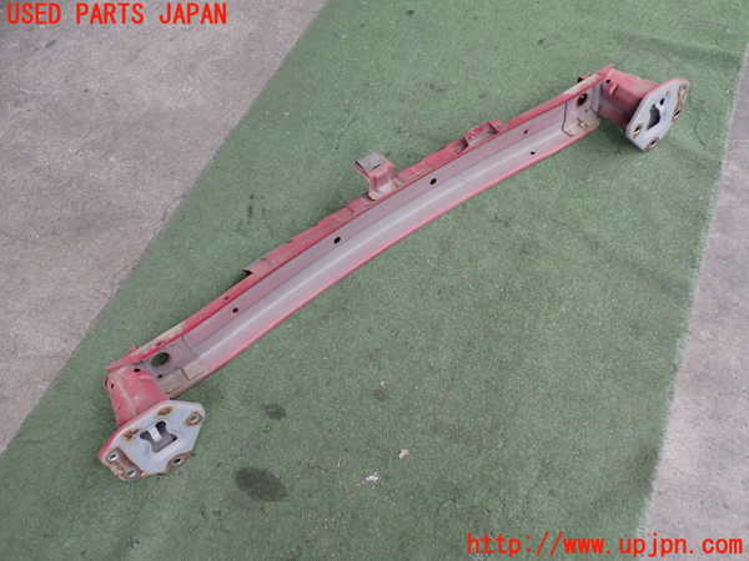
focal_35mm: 30
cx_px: 374
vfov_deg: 46.8
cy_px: 280
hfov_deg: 60.0
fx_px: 649
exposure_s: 1/125
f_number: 2.3
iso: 200
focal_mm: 5.4
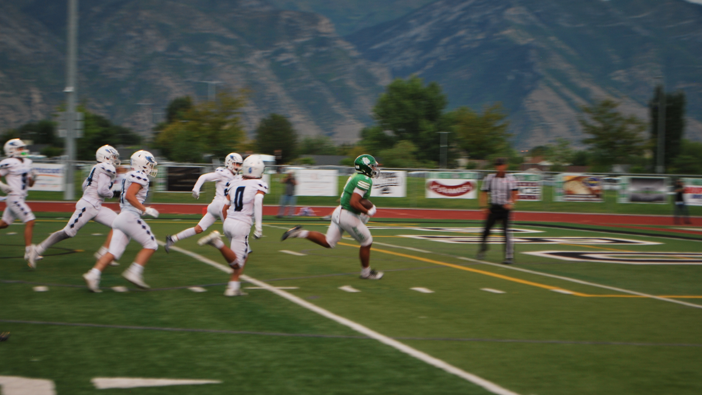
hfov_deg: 24.3
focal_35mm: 88
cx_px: 349
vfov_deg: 13.8
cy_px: 180
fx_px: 1629
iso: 200
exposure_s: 1/60
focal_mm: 55
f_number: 5.6
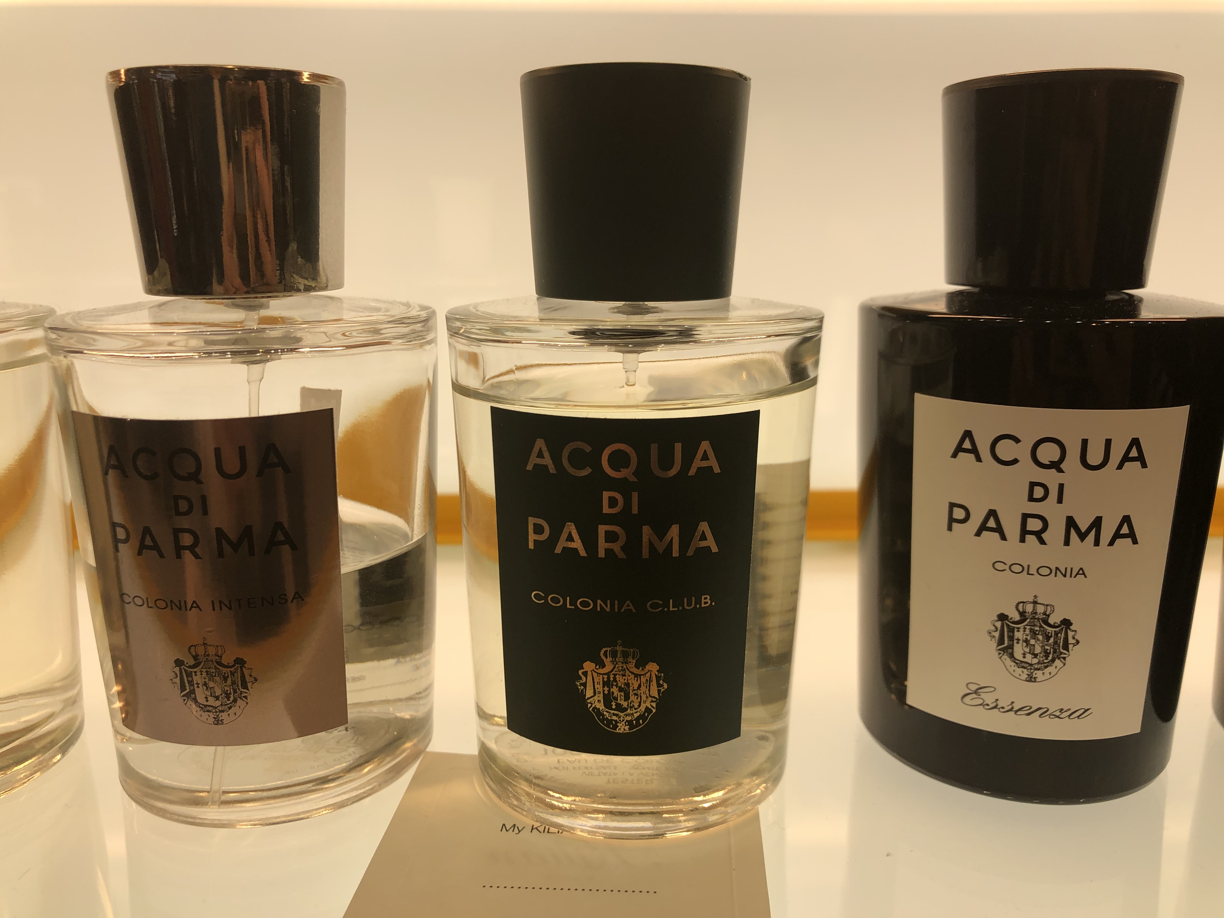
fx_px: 990
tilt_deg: -11.0
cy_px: 459
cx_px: 612
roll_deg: +1.3
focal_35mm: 28
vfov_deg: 49.7
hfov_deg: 63.4
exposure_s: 1/422
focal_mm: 4
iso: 20
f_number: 1.8
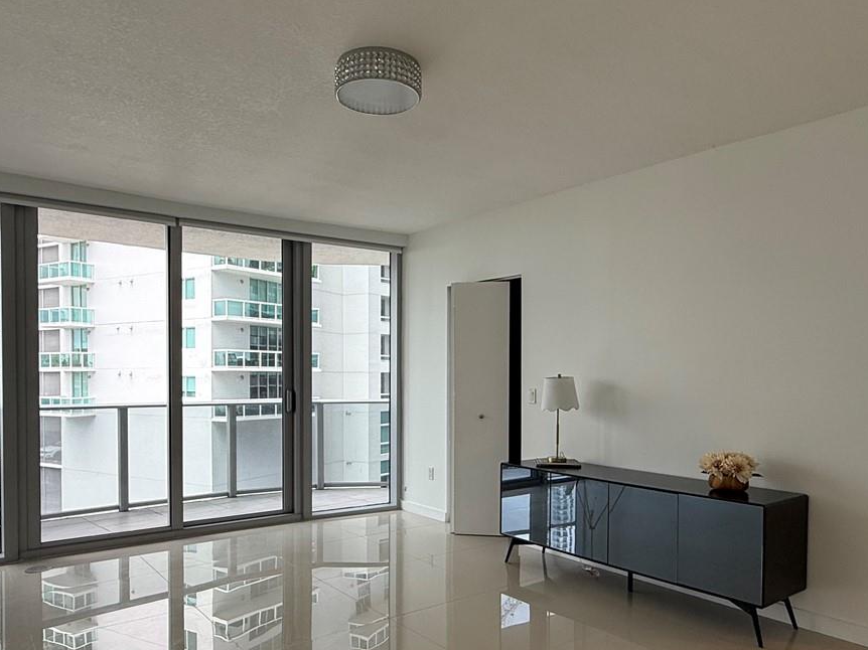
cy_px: 392
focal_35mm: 26
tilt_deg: -0.7
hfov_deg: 67.3
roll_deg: -0.1
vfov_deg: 52.6
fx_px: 652
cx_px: 429
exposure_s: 1/120
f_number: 2.2
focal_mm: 2.22
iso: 80
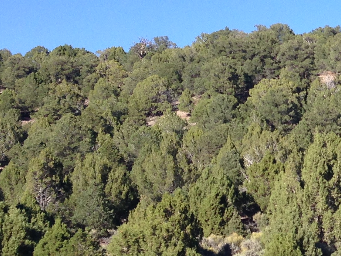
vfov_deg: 12.1
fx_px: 1202
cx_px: 456
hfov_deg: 15.3
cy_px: 126
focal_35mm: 122
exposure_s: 1/935
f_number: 2.4
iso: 50
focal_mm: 4.13
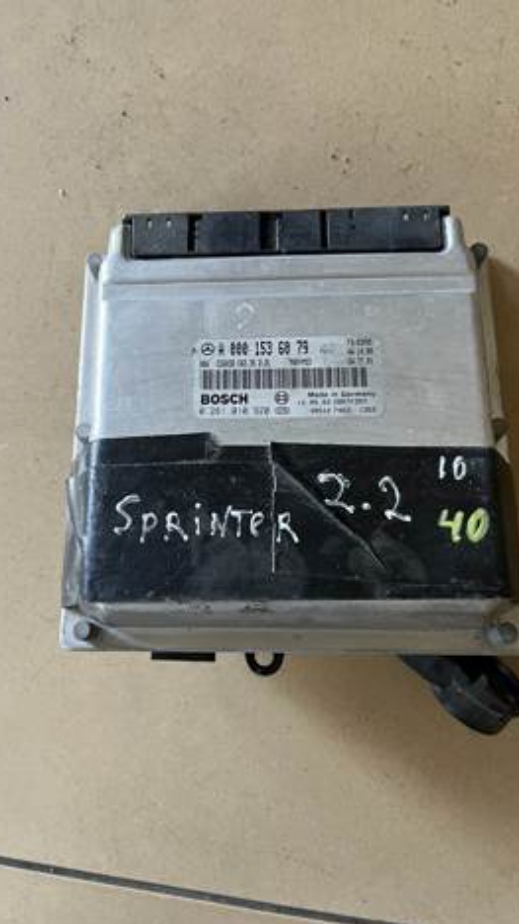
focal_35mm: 29
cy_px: 458
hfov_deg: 40.1
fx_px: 710
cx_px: 220
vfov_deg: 66.1
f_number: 1.6
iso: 400
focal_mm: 5.1
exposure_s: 1/60
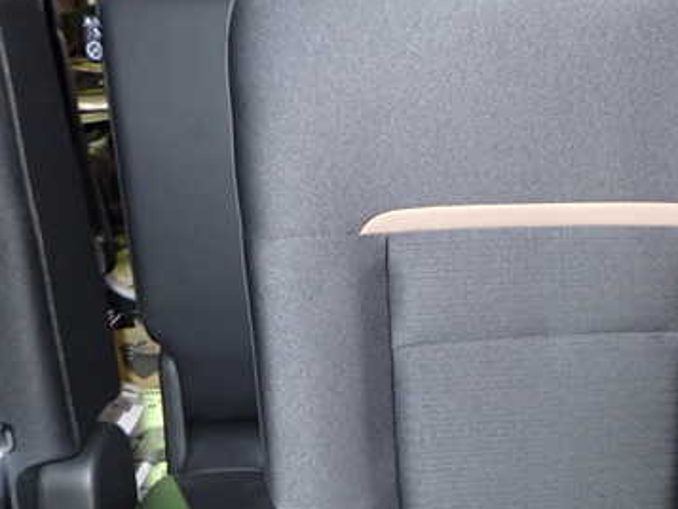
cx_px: 536
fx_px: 823
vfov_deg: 34.2
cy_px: 317
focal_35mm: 42
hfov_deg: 42.9
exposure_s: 1/30
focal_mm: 4.5
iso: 320
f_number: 2
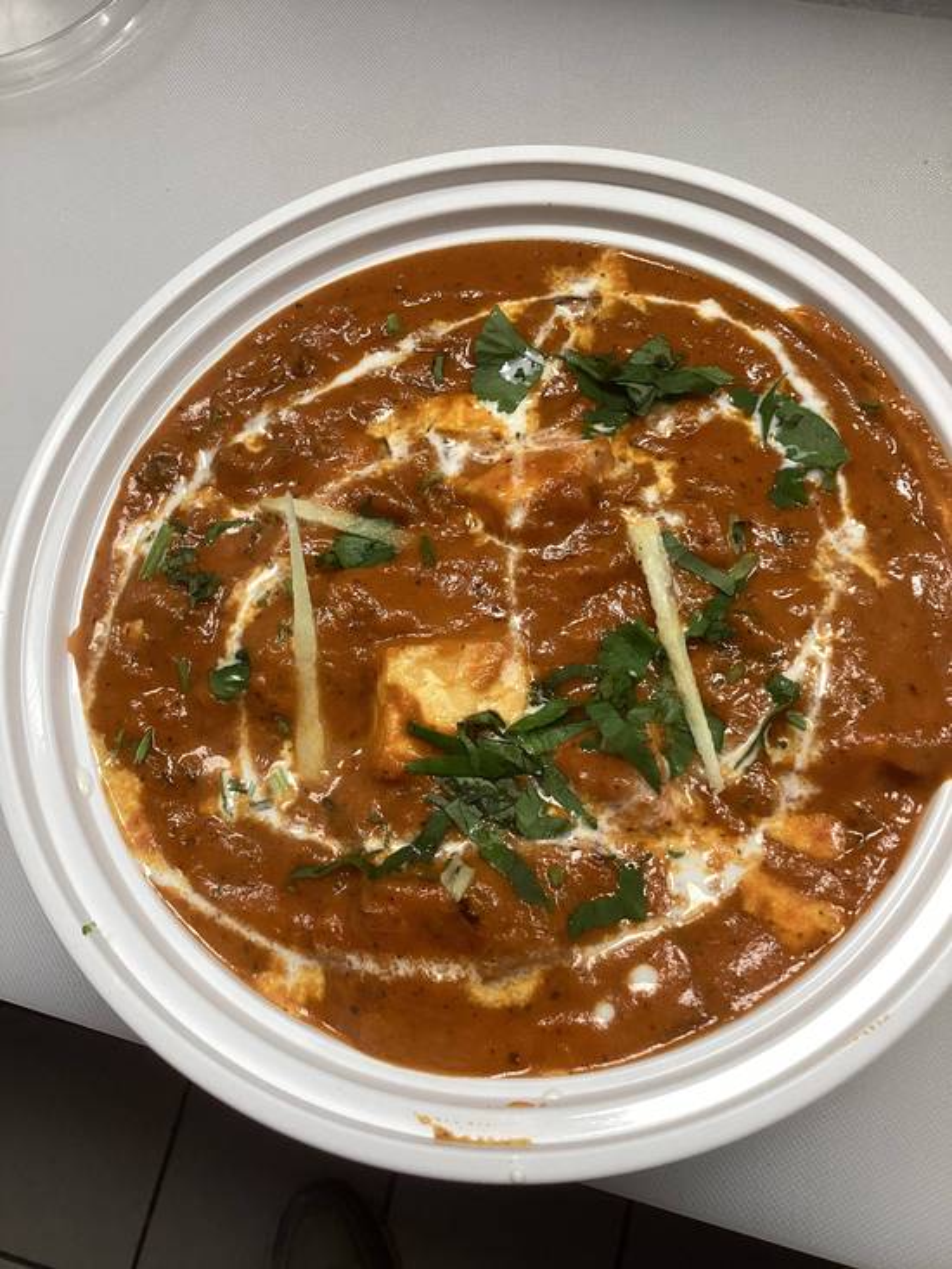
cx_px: 476
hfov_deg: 45.5
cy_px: 634
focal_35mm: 31
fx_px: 1136
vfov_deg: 58.3
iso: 80
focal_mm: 3.3
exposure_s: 1/60
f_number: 2.4
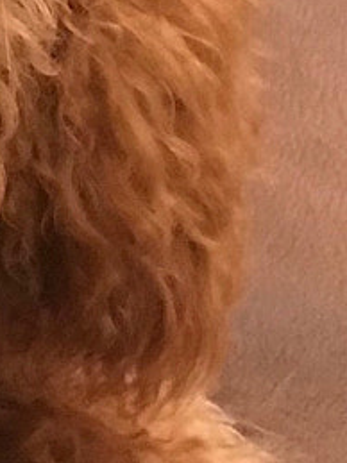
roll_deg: -1.3
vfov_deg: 11.4
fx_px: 2314
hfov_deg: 7.3
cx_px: -798
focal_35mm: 173
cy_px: 48
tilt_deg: -28.6
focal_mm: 3.99
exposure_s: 1/5
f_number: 1.8
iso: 100
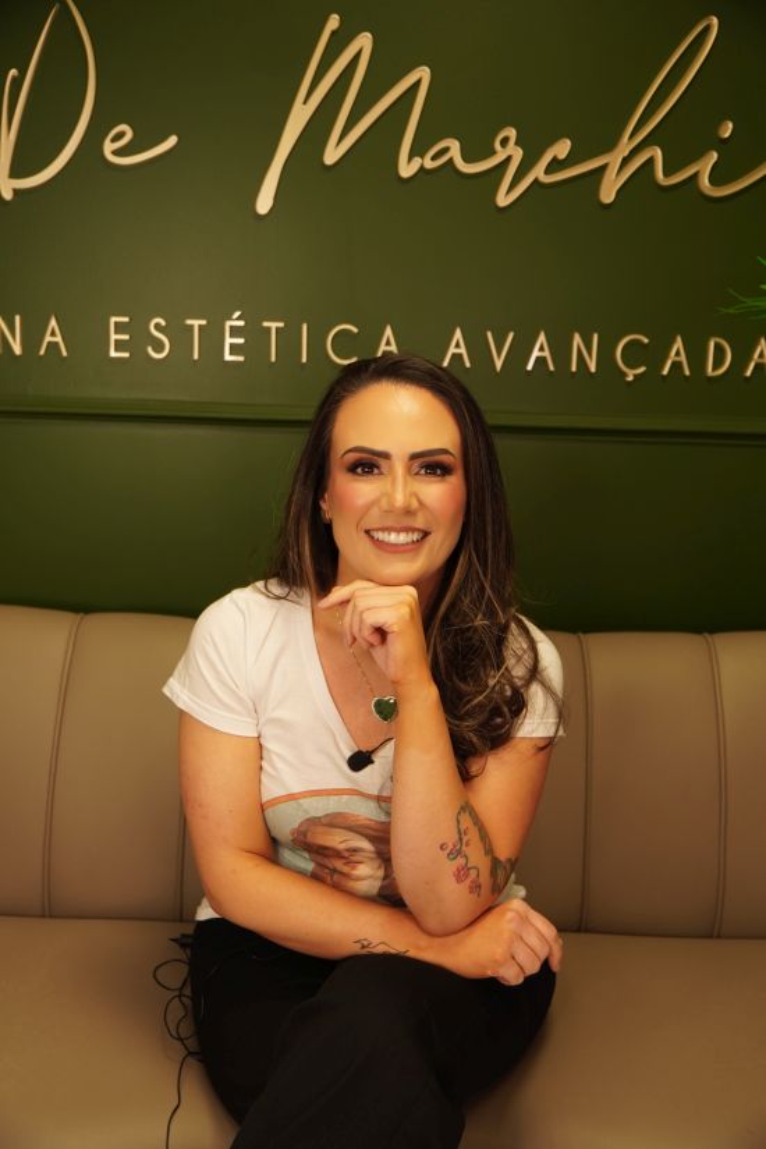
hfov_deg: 35.5
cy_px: 574
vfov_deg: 51.3
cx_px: 383
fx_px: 1197
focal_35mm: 38
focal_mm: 25
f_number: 2.8
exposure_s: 1/80
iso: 250
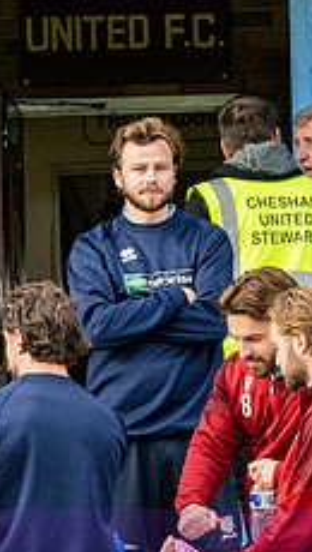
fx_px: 5715
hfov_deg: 3.1
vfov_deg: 5.5
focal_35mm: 390
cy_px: 482
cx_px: -100
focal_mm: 85
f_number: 8
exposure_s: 1/320
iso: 400
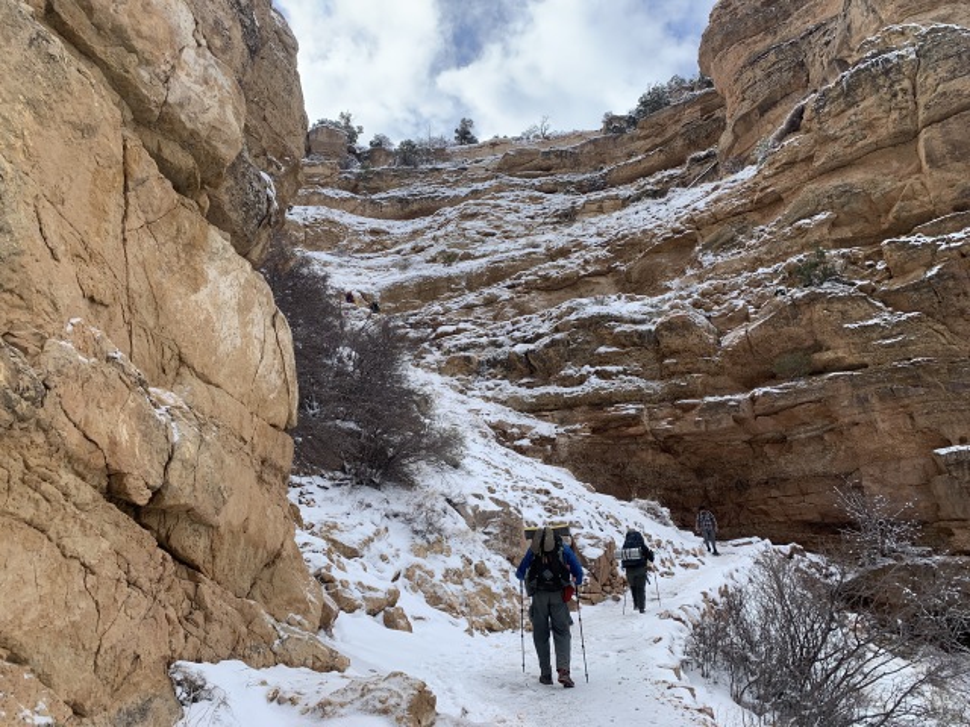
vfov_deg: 53.1
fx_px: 729
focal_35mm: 26
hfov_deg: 67.3
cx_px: 485
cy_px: 364
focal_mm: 4.25
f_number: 1.8
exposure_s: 1/1406
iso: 25
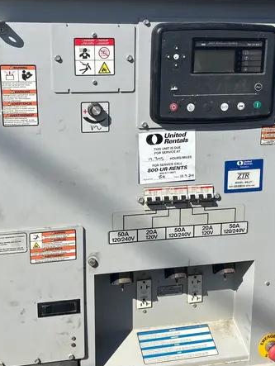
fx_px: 455
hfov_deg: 33.5
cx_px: 111
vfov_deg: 43.8
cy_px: 166
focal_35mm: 43
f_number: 1.6
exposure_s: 1/5076
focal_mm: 5.96
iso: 50
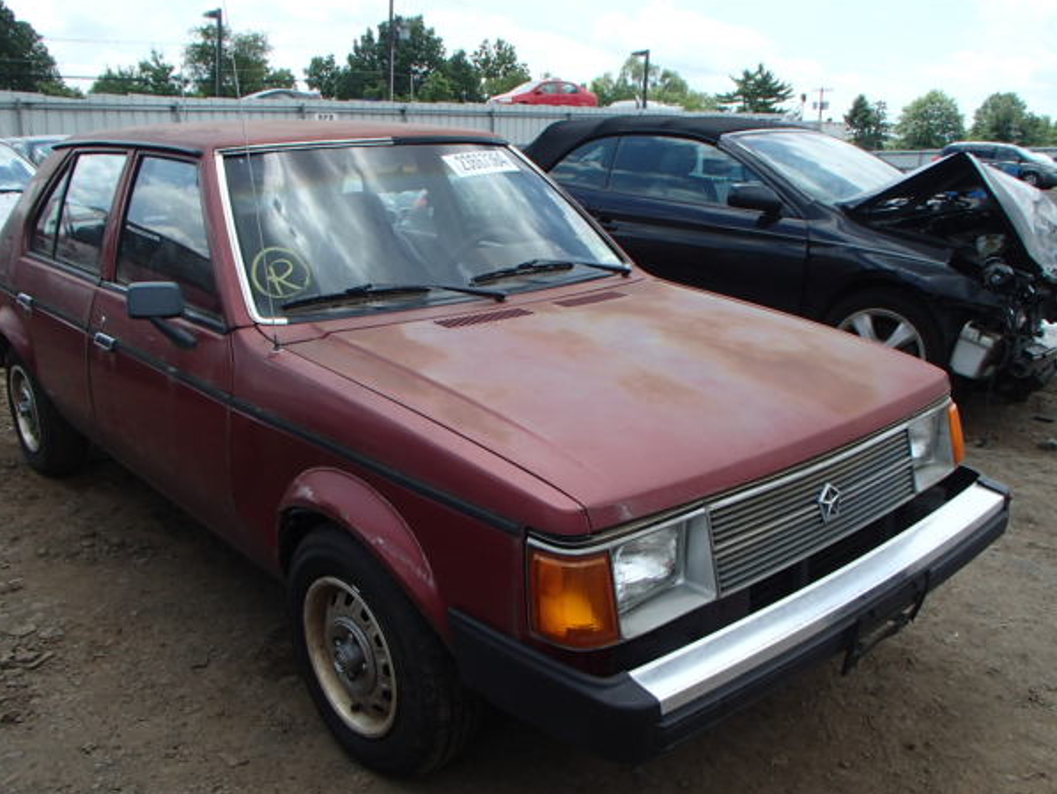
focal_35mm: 30
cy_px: 418
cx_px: 519
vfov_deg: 46.8
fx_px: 916
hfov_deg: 59.9
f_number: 3.9
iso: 100
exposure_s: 1/500
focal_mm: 5
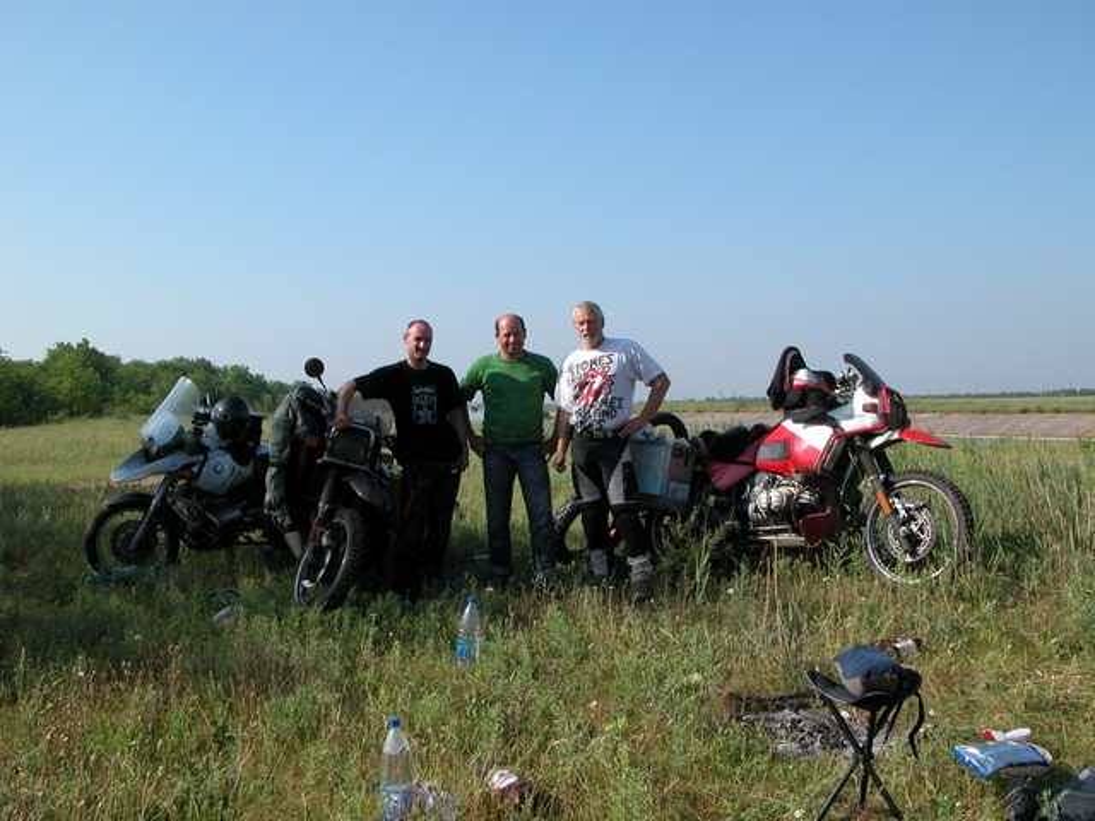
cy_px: 410
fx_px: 1107
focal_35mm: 35
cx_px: 548
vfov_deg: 40.7
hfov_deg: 52.6
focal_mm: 8.9
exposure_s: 1/265
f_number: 7.1
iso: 100
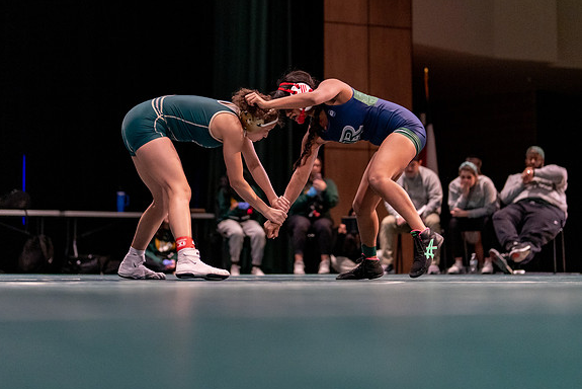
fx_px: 1326
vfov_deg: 16.6
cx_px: 304
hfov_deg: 24.7
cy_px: 119
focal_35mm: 82
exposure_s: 1/1000
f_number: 1.2
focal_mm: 50
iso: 1600
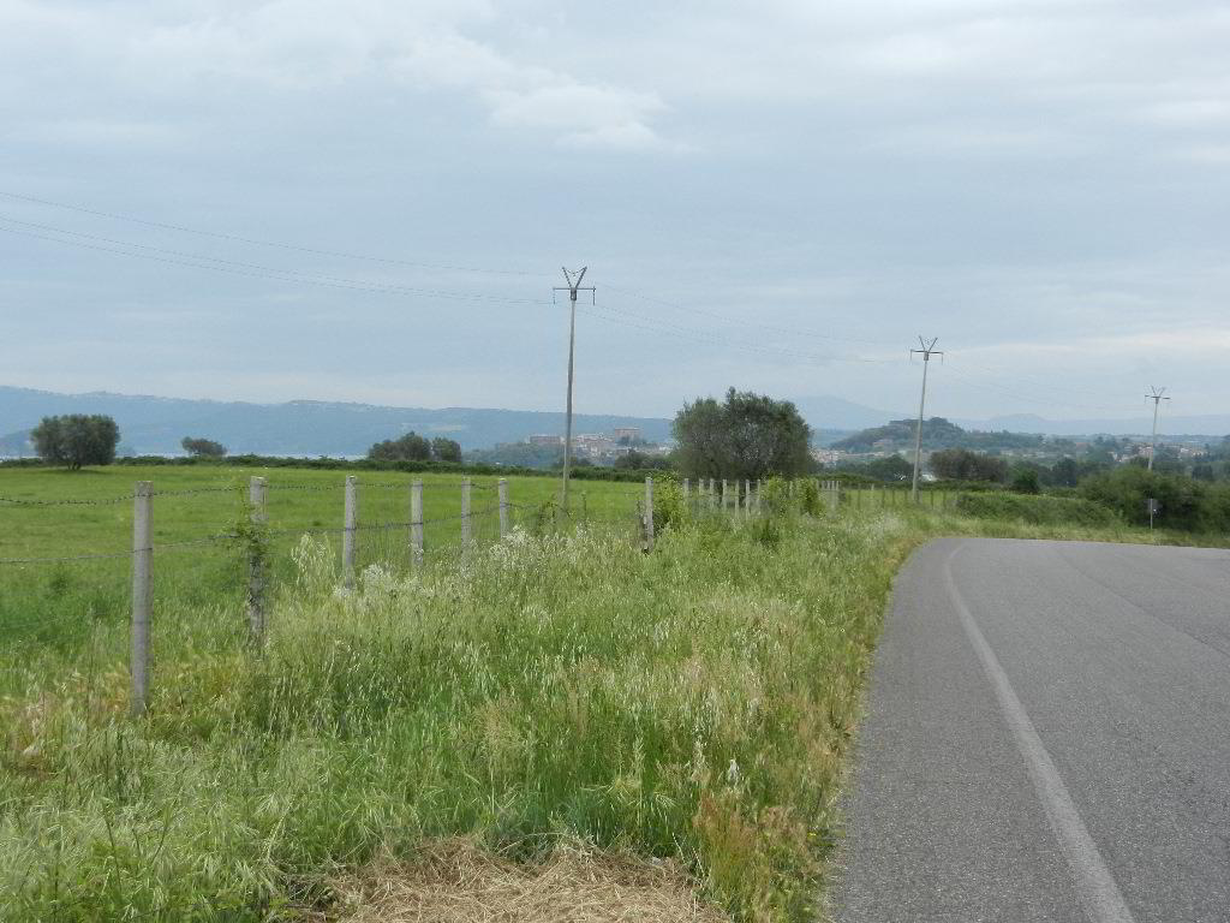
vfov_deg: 21.6
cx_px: 615
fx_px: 2416
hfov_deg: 28.6
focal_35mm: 68
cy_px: 462
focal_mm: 12.3
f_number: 4.6
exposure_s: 1/640
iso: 160
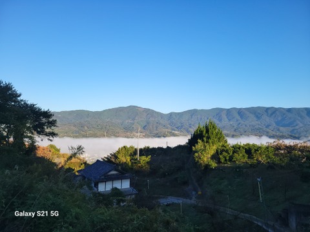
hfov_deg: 67.3
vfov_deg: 53.1
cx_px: 155
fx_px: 233
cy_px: 116
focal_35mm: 26
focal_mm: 5.4
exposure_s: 1/1293
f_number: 1.8
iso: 40
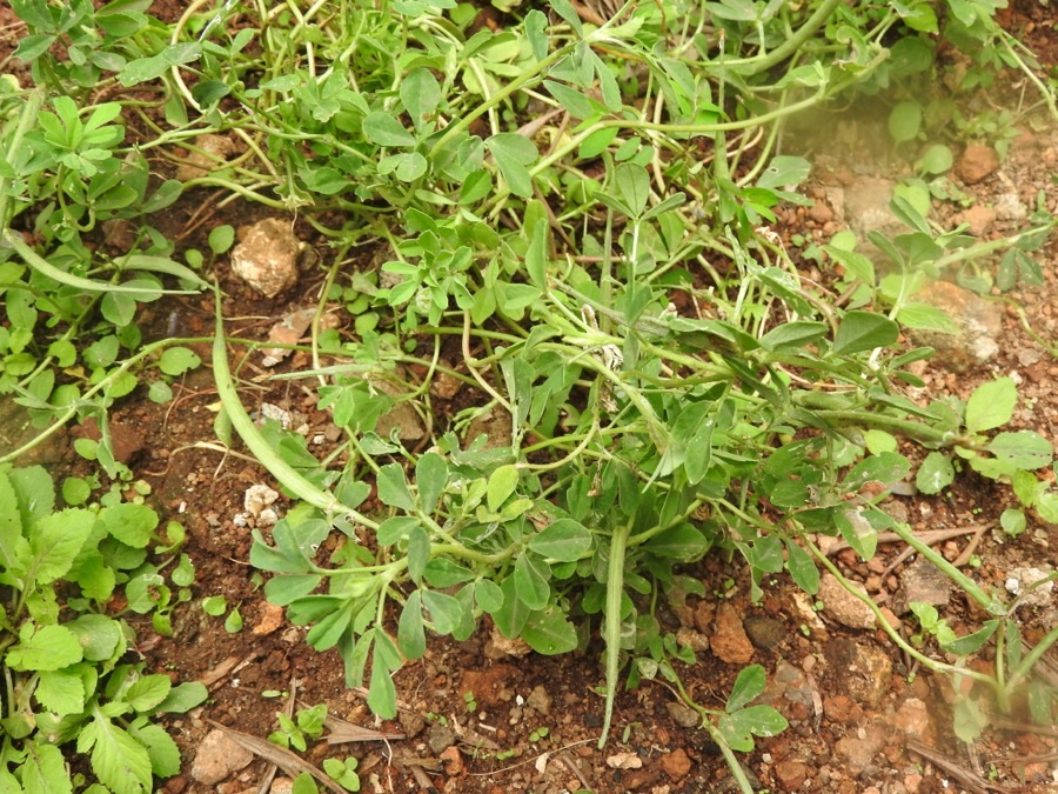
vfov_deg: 36.0
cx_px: 529
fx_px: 1223
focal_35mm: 40
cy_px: 397
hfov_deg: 46.8
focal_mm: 7.2
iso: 100
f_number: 3.8
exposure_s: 1/125
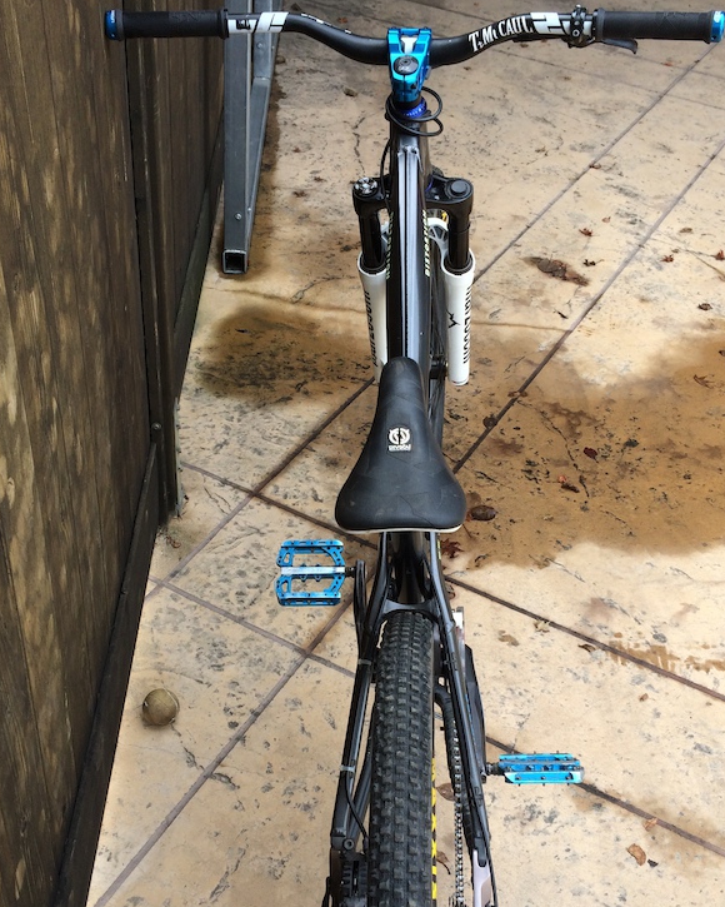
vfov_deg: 45.5
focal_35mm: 40
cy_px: 552
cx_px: 354
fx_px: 1073
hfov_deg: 37.3
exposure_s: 1/273
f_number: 2.2
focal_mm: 4.15
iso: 32
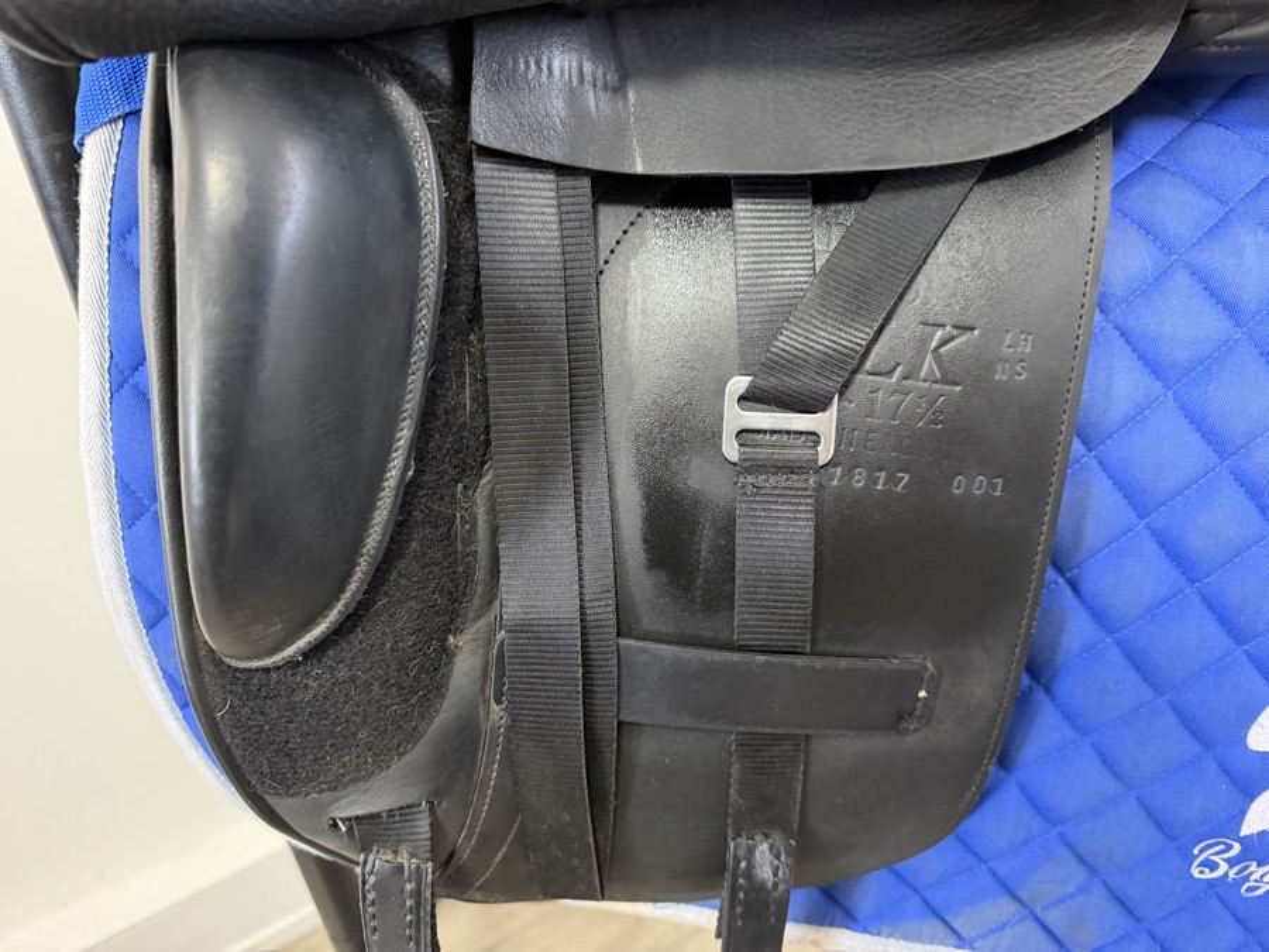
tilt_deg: -30.8
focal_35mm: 24
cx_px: 634
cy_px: 476
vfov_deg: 56.8
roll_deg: +3.8
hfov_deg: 71.6
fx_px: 880
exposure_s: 1/40
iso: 800
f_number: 1.78
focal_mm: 6.76
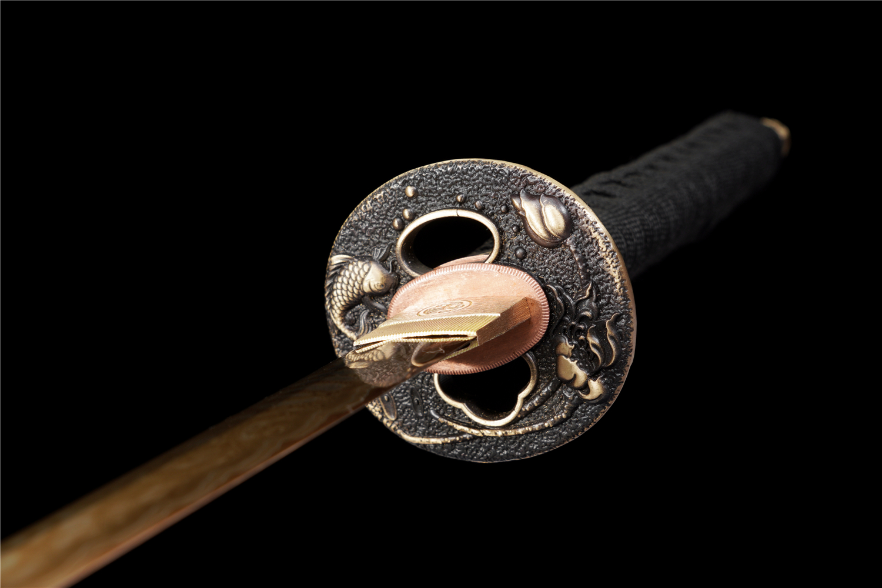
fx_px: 1452
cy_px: 294
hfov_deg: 33.8
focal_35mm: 59
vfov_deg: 22.9
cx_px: 441
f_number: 8
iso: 100
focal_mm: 39.5
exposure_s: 1/160
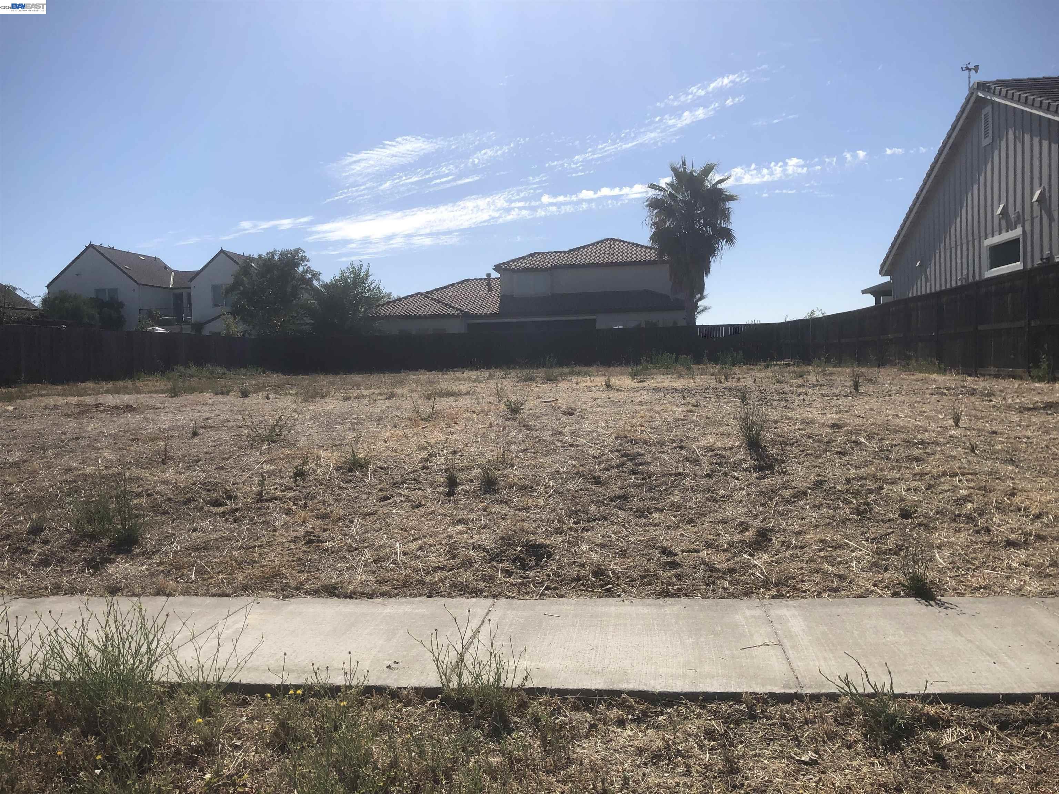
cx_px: 530
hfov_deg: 63.4
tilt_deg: -1.9
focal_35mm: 28
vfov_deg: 49.7
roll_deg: +2.1
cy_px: 397
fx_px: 857
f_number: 1.8
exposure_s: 1/4049
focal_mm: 4
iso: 25
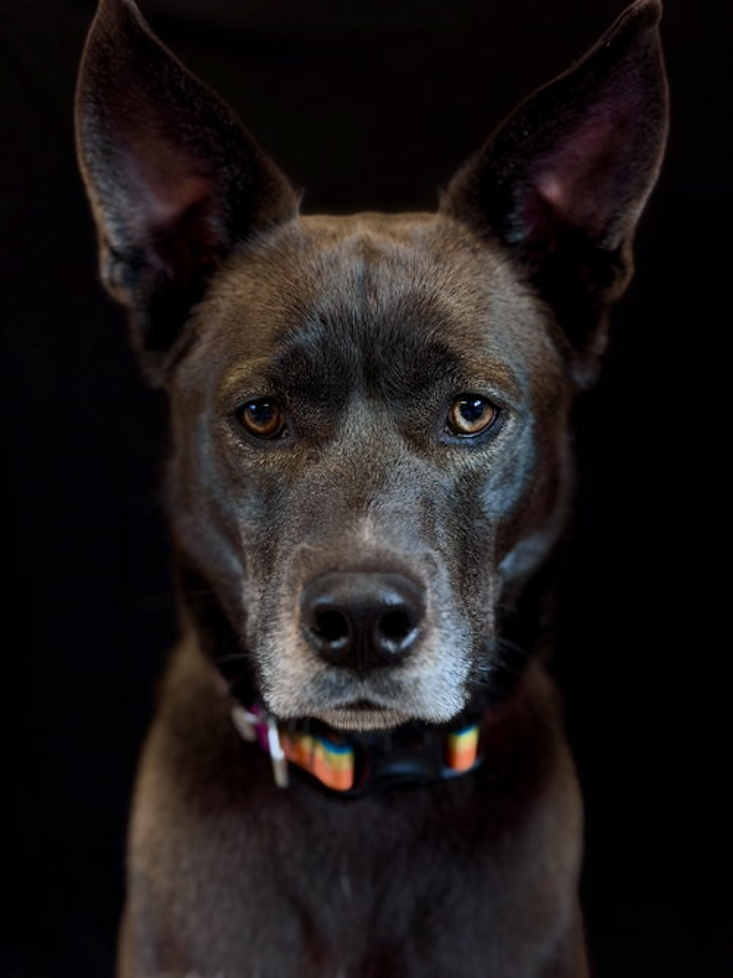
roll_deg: +3.5
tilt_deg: -12.9
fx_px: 1356
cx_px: 366
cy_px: 489
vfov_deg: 39.7
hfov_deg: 30.3
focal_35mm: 48
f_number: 1.78
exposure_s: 1/60
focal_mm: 6.76
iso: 250
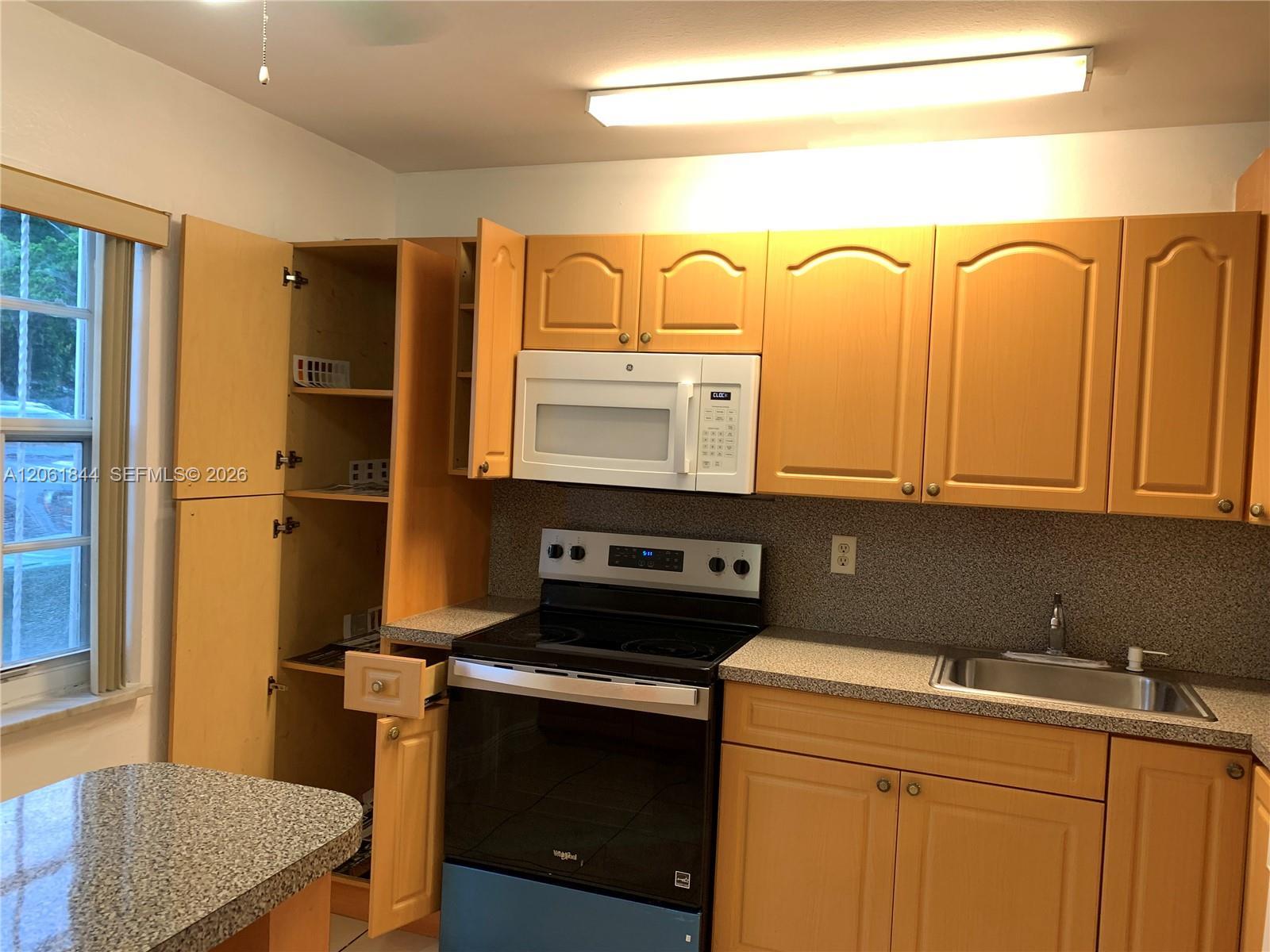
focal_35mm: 26
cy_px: 476
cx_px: 635
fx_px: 954
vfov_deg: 53.1
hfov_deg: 67.3
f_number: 1.8
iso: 100
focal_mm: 4.25
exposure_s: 1/60
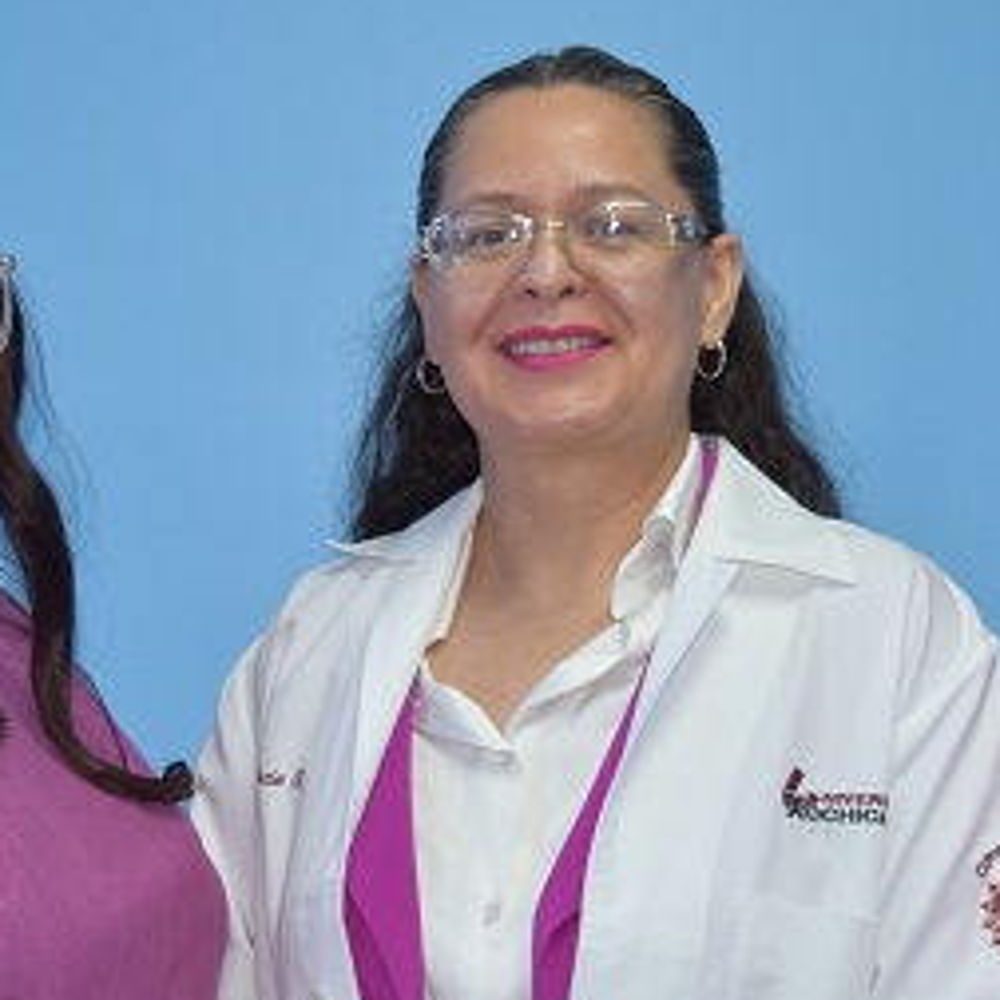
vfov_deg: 21.1
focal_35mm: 82
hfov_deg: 21.1
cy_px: 488
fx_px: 2680
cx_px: 556
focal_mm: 34
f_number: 4.5
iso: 800
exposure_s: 1/80
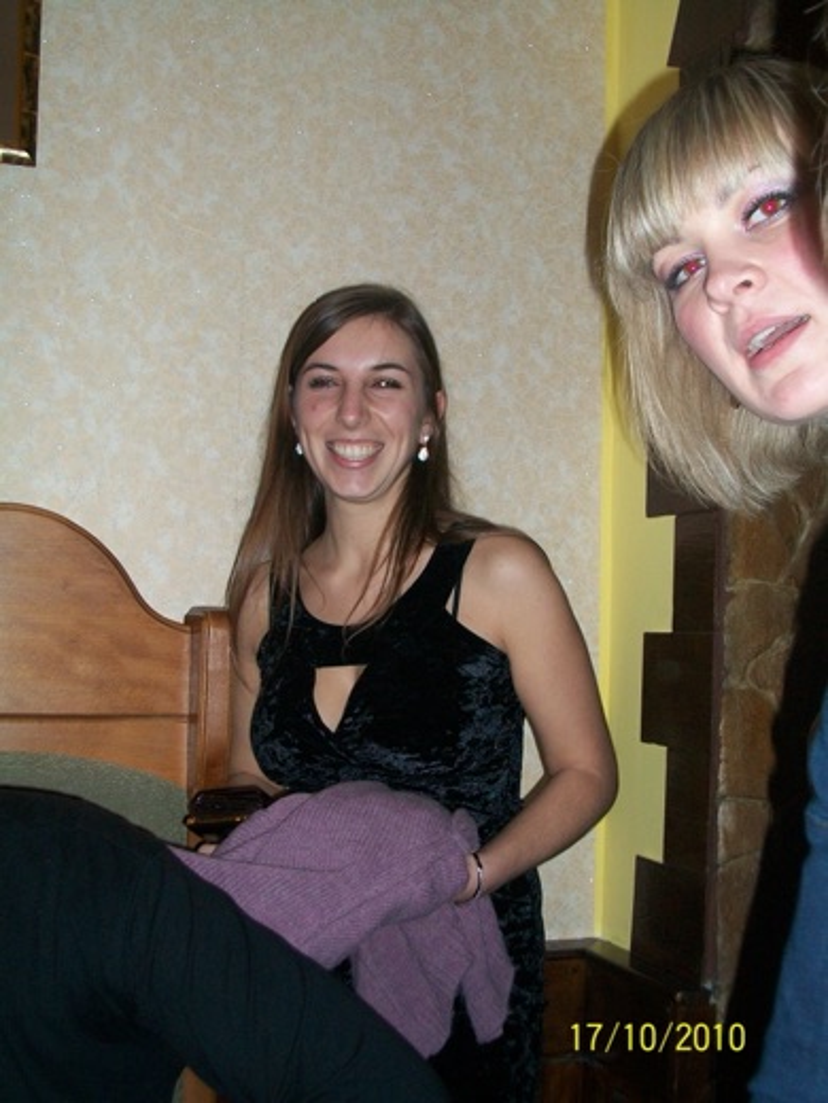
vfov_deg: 44.8
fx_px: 1339
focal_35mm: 42
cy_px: 552
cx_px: 414
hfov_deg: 34.3
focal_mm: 7.1
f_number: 3.2
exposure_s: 1/40
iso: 120
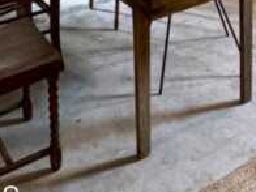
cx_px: 248
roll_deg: -0.2
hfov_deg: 25.5
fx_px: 540
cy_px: -259
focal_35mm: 73
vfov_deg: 14.3
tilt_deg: +2.3
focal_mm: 2.22
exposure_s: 1/60
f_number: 2.2
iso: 800
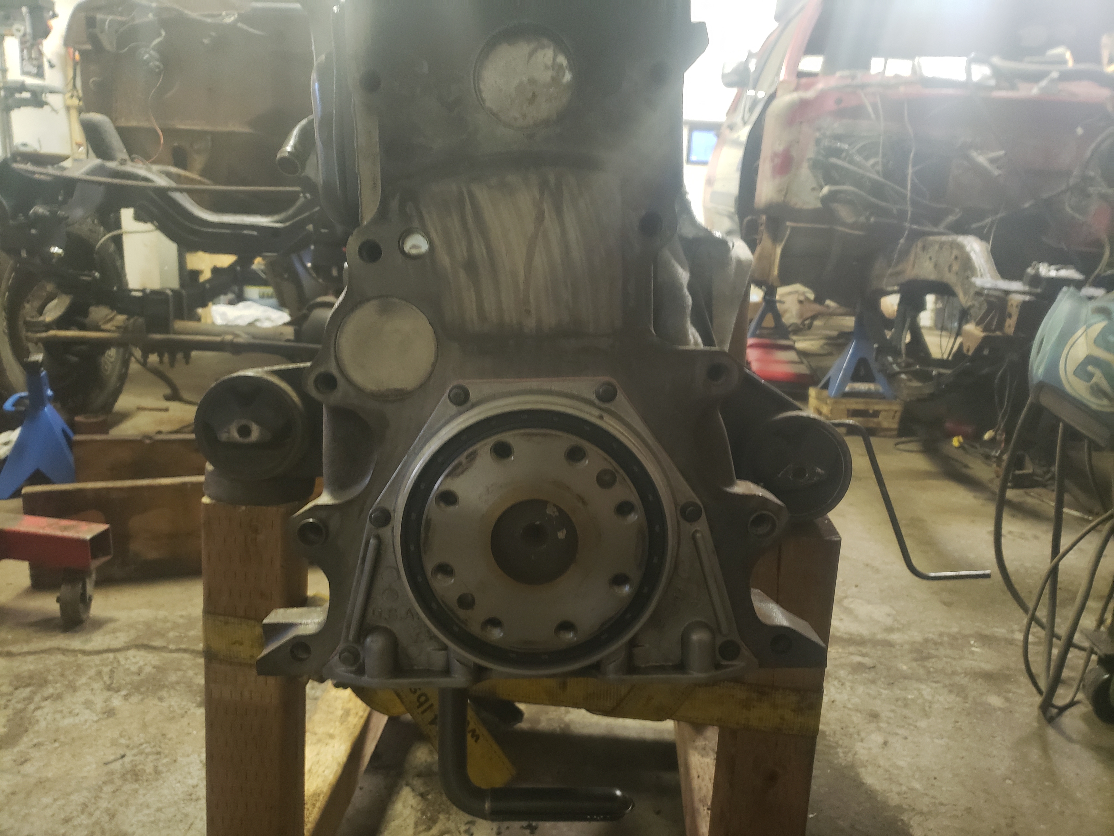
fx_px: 837
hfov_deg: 67.3
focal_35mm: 26
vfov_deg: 53.1
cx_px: 557
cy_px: 418
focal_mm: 4.3
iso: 250
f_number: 1.5
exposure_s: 1/10
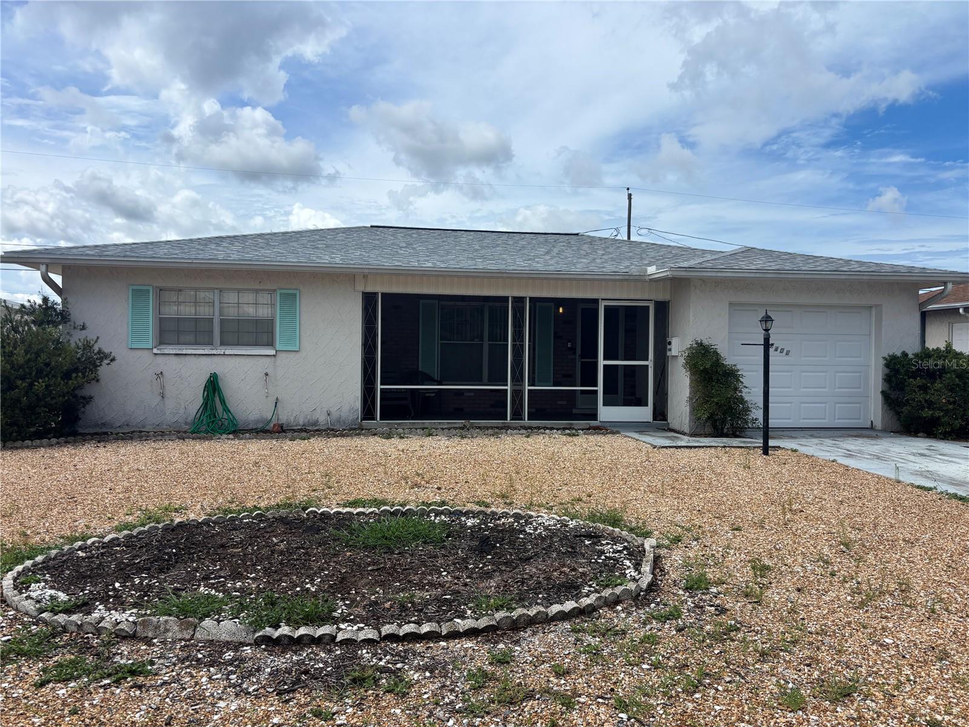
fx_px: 728
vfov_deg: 53.1
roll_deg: -0.8
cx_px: 484
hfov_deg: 67.3
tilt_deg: -0.5
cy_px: 364
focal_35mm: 26
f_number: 1.6
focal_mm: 5.96
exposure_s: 1/4854
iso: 50
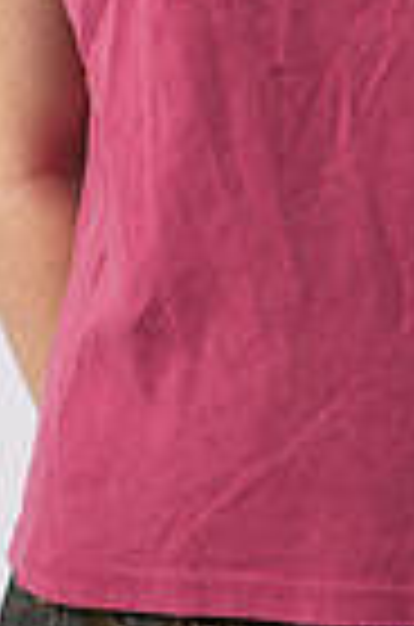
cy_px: 14
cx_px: 382
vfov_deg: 7.8
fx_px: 4559
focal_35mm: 263
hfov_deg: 5.2
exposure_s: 1/125
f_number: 8
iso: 100
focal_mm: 81
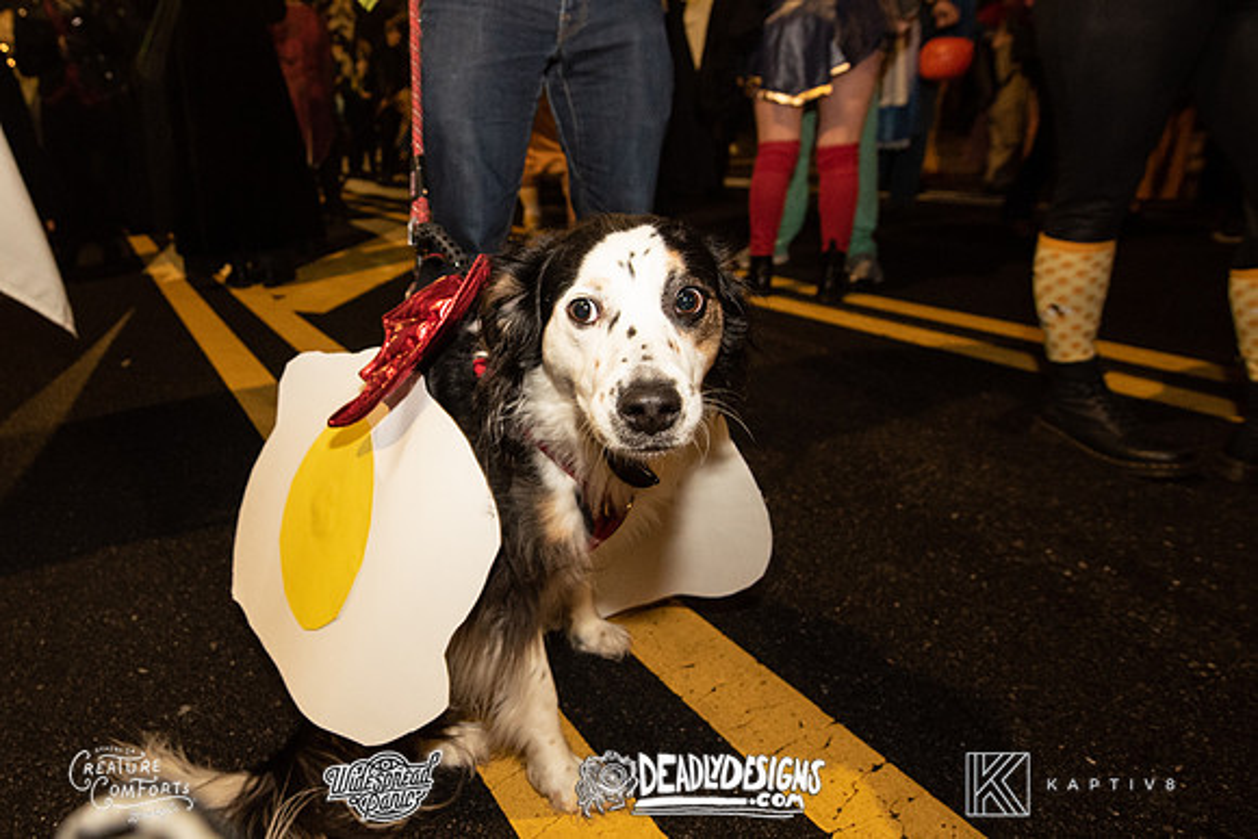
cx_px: 423
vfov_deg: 57.1
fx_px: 771
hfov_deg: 76.1
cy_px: 386
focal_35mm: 22
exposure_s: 1/80
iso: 2000
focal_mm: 14
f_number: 3.5
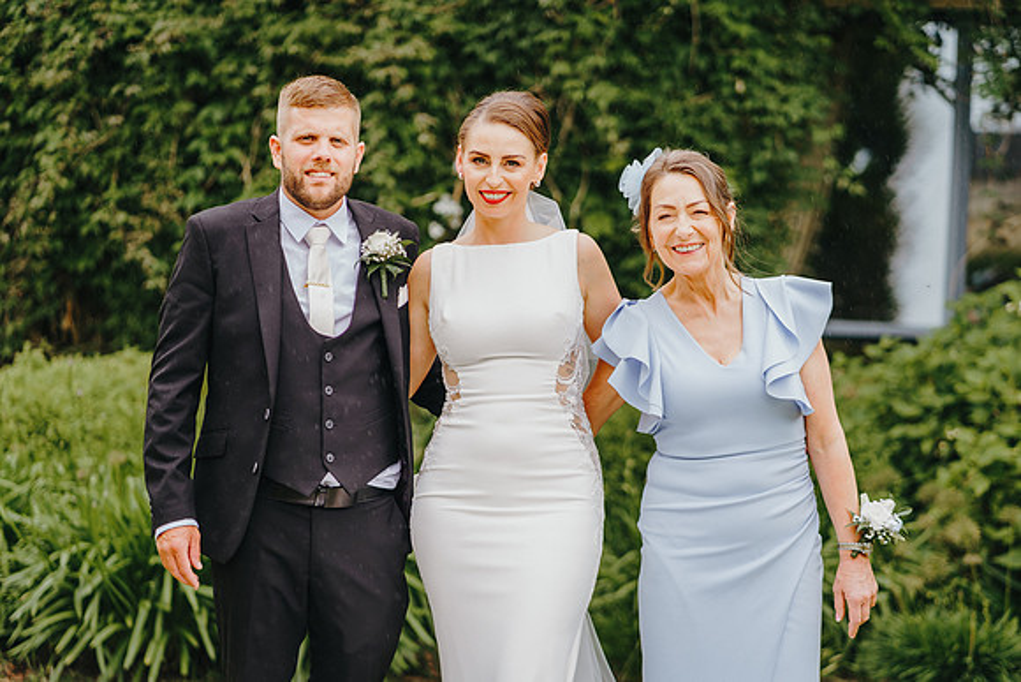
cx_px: 479
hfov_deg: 22.5
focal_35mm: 90
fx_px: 2562
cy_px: 362
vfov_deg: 15.1
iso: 64
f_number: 2.2
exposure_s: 1/400
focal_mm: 85
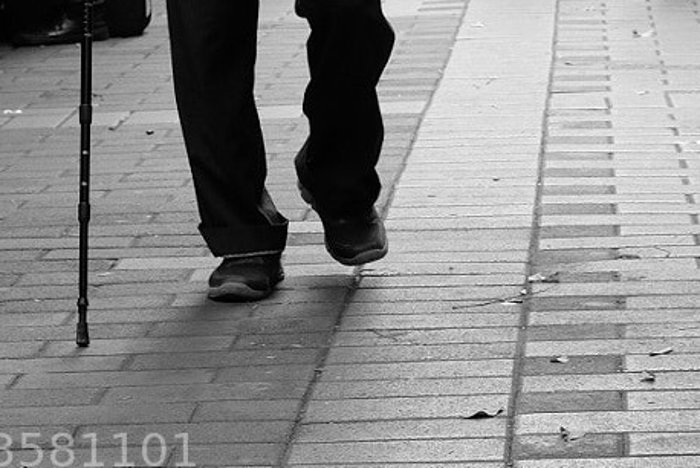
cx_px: 621
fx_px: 3599
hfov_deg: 11.0
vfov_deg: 7.3
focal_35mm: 185
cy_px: -245
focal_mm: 35
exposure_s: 1/180
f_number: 5
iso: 800
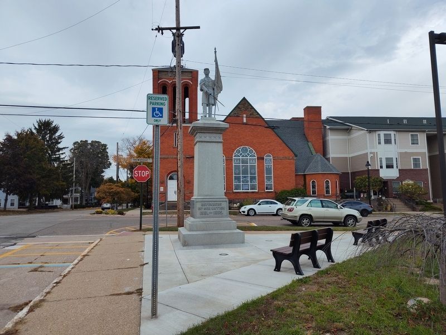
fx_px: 296
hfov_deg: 73.9
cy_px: 168
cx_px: 223
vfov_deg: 58.9
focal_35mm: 23
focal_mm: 5.56
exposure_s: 1/1190
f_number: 1.8
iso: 100
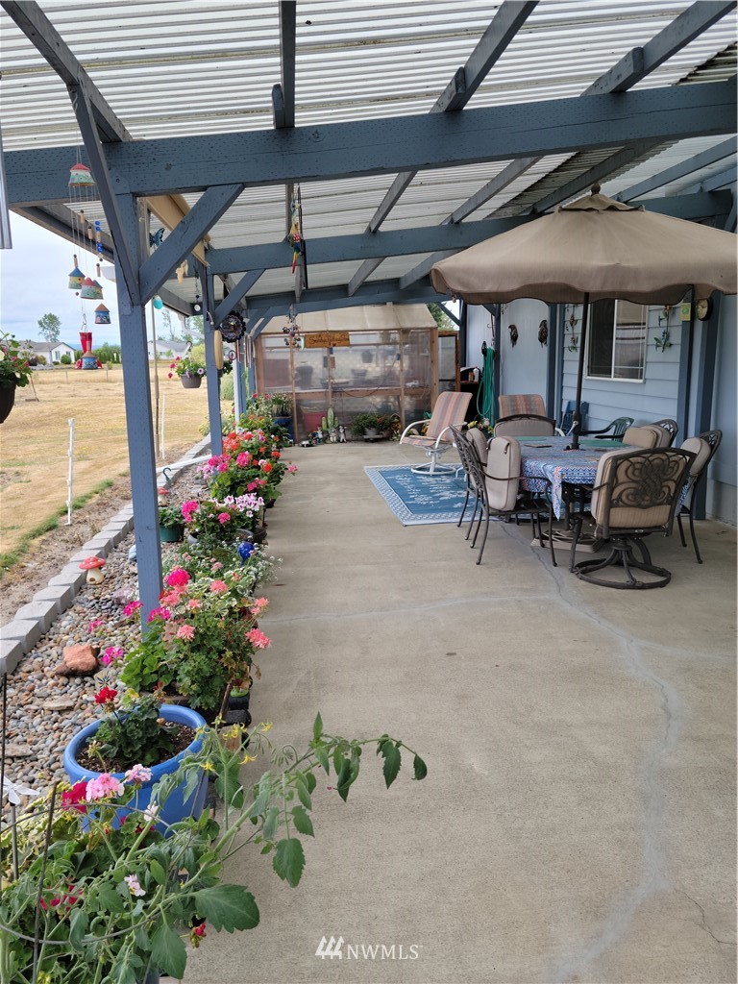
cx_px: 369
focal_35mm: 28
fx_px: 796
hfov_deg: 49.7
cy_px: 492
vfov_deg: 63.4
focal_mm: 5.9
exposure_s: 1/141
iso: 25
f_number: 2
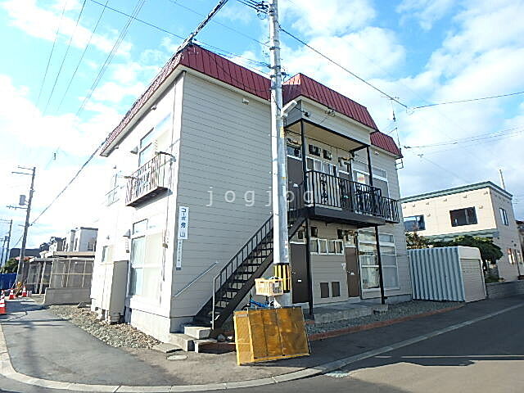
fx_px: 318
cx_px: 262
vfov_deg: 63.4
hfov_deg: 79.0
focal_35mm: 21
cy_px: 196
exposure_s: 1/500
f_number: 3.5
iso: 125
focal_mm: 3.7
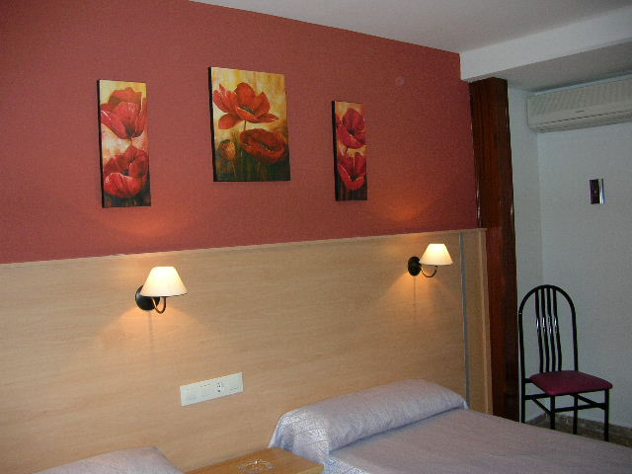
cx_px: 316
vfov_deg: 40.7
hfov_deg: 52.6
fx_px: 639
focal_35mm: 35
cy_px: 237
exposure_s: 1/60.1
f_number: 2.8
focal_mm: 5.8
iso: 90
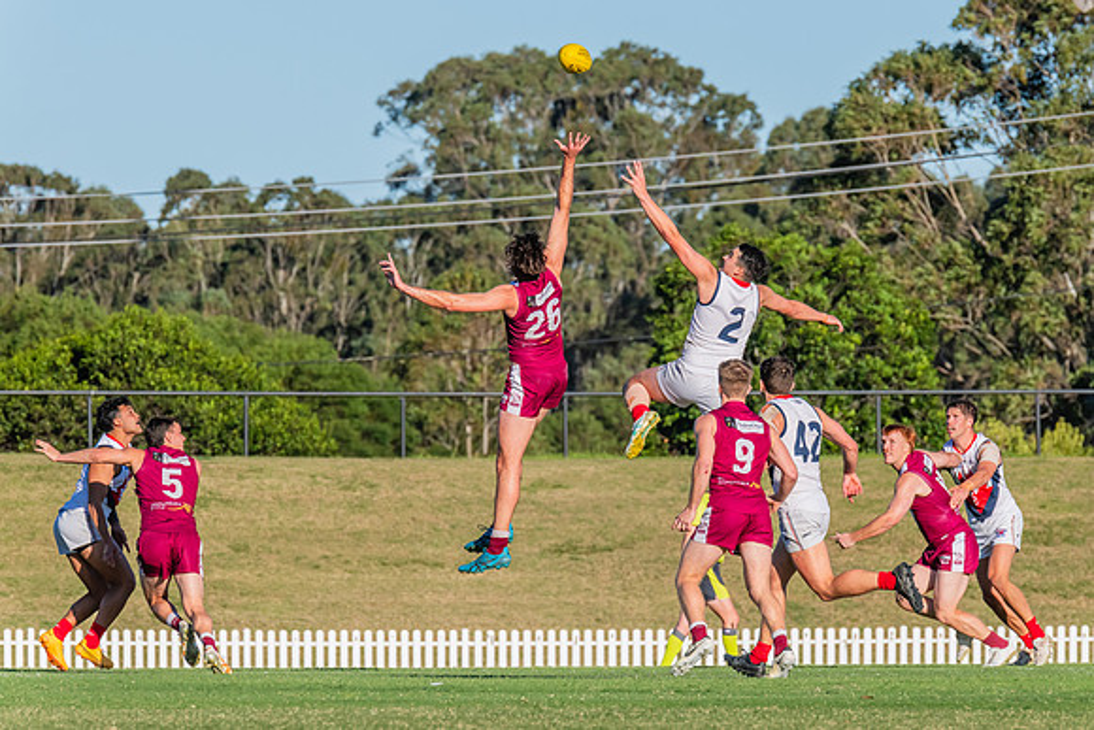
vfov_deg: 2.9
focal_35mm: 481
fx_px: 14631
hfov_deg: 4.3
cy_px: 339
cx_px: 571
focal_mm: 420
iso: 800
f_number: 14
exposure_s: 1/1250
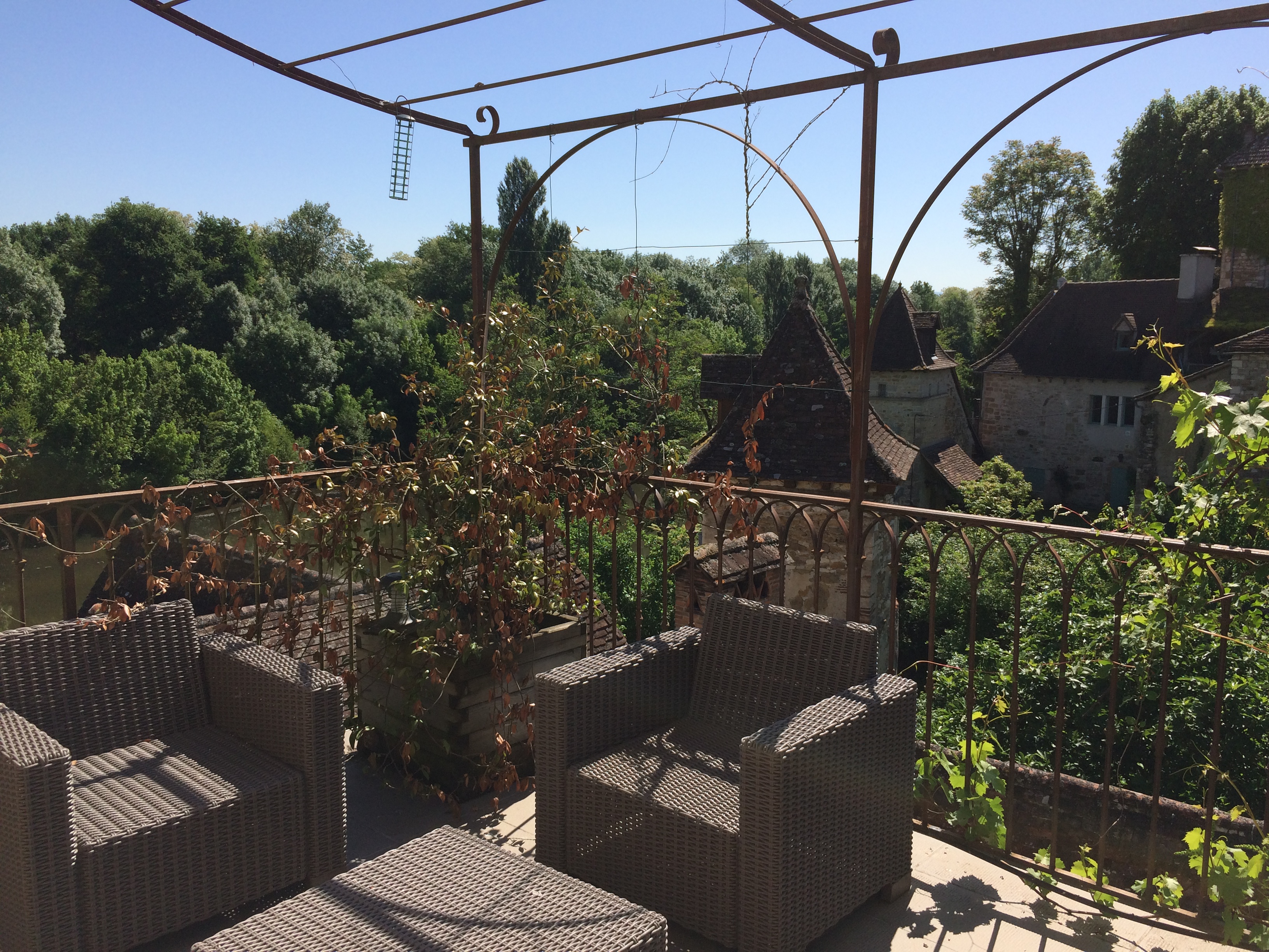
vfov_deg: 48.2
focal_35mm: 29
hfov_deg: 61.7
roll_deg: +0.5
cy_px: 476
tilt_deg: -9.8
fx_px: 1063
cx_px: 634
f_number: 2.2
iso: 32
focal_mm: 4.15
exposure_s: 1/2283
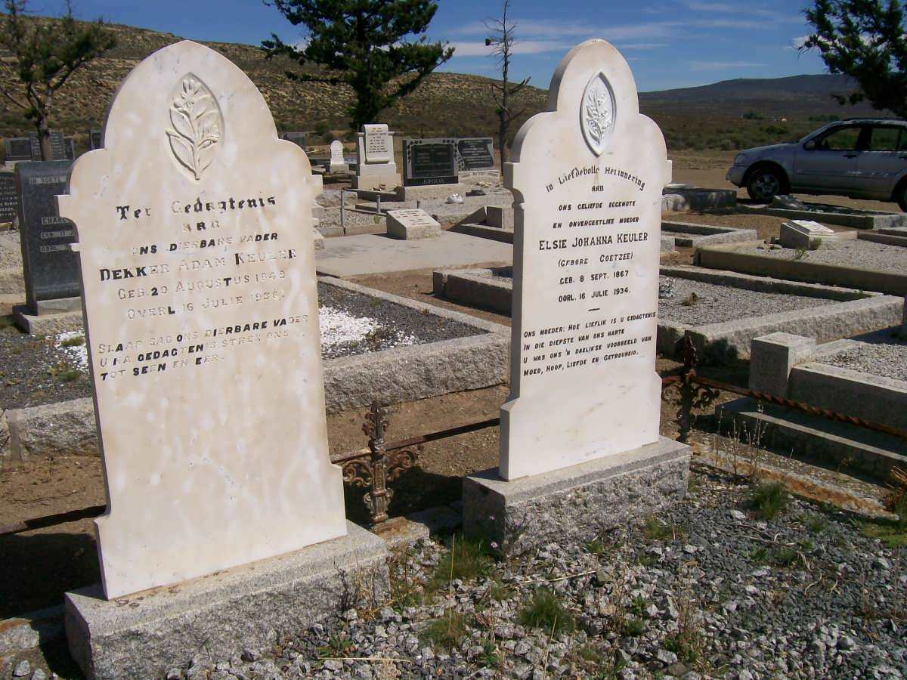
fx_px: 943
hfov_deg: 51.4
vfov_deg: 39.7
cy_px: 340
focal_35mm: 36
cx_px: 454
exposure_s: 1/1401
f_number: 4.8
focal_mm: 6
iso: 80
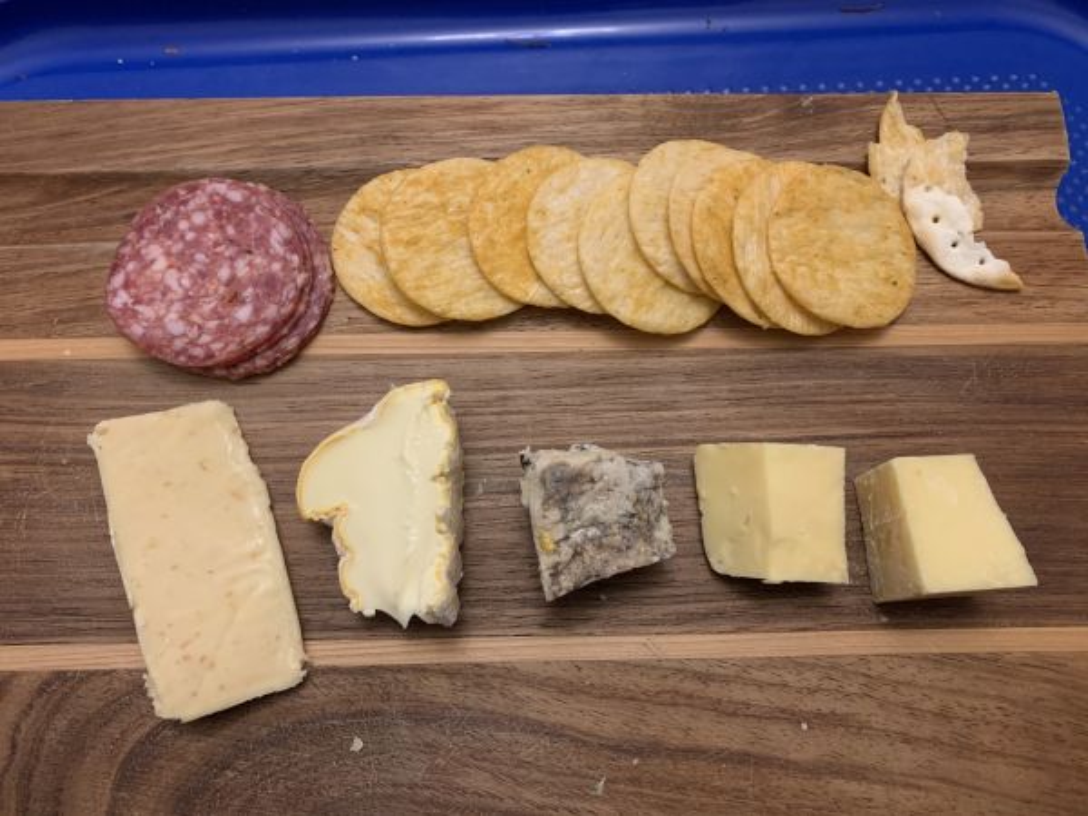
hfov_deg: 67.3
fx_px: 817
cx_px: 544
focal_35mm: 26
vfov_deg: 53.1
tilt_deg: -71.3
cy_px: 408
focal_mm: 4.25
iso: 400
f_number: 1.8
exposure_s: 1/33
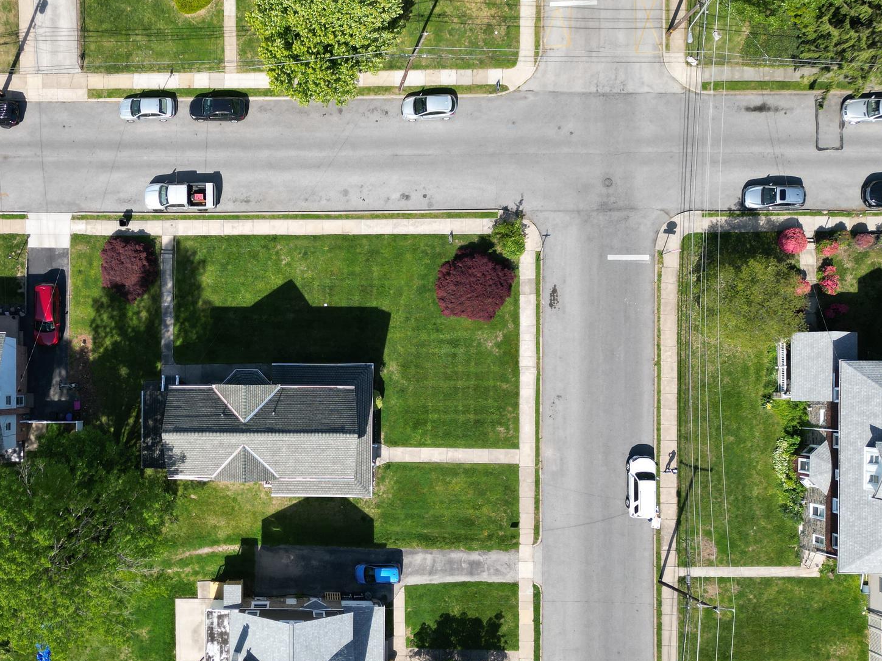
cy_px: 396
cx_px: 263
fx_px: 866
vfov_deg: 41.6
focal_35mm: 34
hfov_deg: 52.4
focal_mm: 6.72
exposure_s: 1/2000
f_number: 1.7
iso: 120
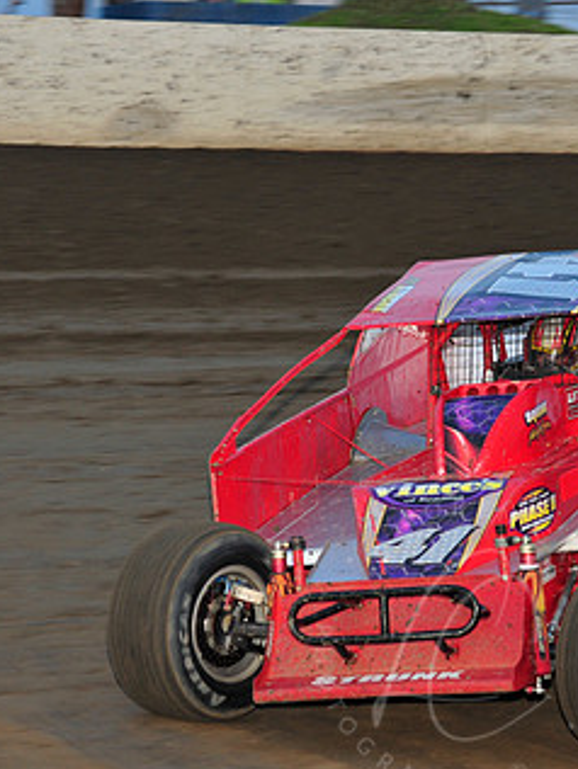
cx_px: 459
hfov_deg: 5.8
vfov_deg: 7.8
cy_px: 422
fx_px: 5673
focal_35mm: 255
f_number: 6.3
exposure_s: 1/320
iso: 640
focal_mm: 145
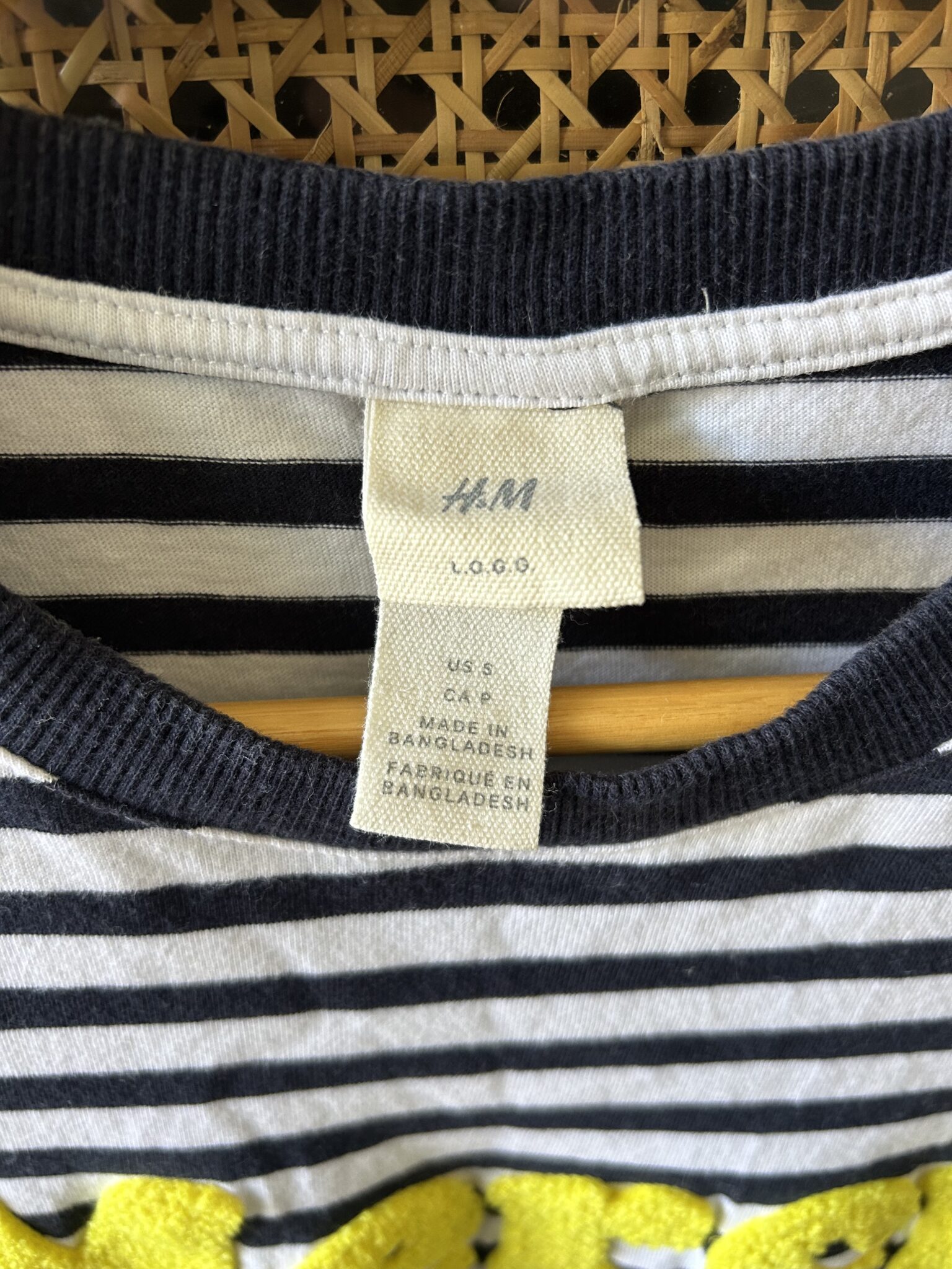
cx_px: 476
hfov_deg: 53.1
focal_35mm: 26
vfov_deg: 67.3
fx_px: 953
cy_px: 634
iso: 125
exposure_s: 1/64
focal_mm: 5.7
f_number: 1.5
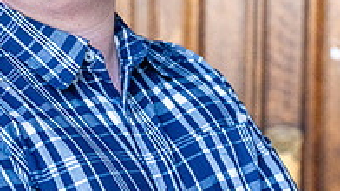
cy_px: 35
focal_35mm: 120
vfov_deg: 10.1
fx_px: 1081
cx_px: 88
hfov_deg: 17.8
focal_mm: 50
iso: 6400
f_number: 3.5
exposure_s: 1/8000
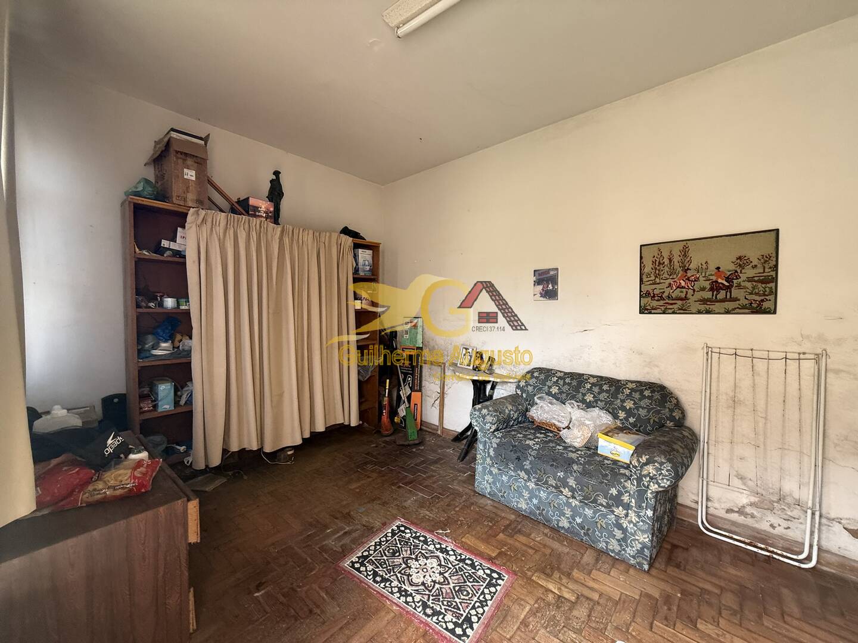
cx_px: 429
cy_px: 322
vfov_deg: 85.7
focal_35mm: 14
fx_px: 347
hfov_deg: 102.1
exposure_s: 1/99
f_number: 2.2
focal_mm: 2.22
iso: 200
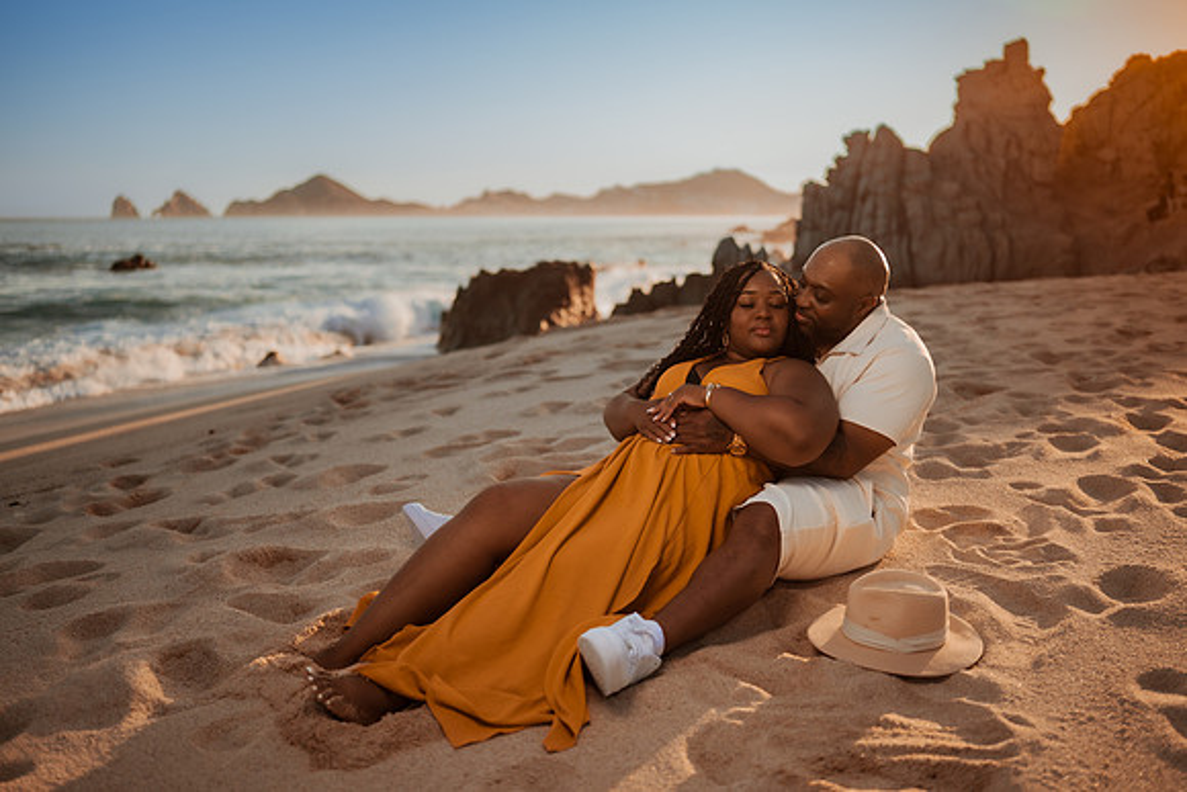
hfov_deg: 54.4
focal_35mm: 35
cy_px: 396
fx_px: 1154
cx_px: 594
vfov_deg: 37.9
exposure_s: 1/1600
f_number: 1.8
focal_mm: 35
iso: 100
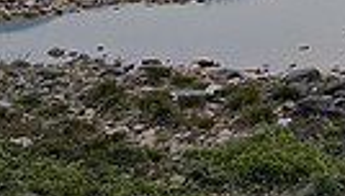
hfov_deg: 17.3
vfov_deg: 10.4
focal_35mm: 113
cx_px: 492
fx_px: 1036
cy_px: -112
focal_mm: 6.9
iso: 20
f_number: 1.68
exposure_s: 1/322
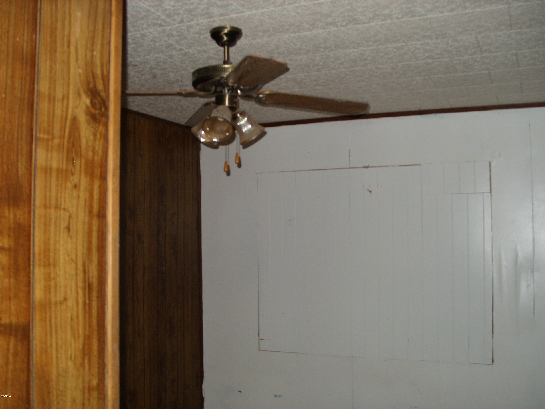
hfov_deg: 49.0
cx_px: 272
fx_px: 598
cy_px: 204
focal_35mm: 38
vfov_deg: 37.7
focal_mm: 7.8
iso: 100
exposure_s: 1/30
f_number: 2.8
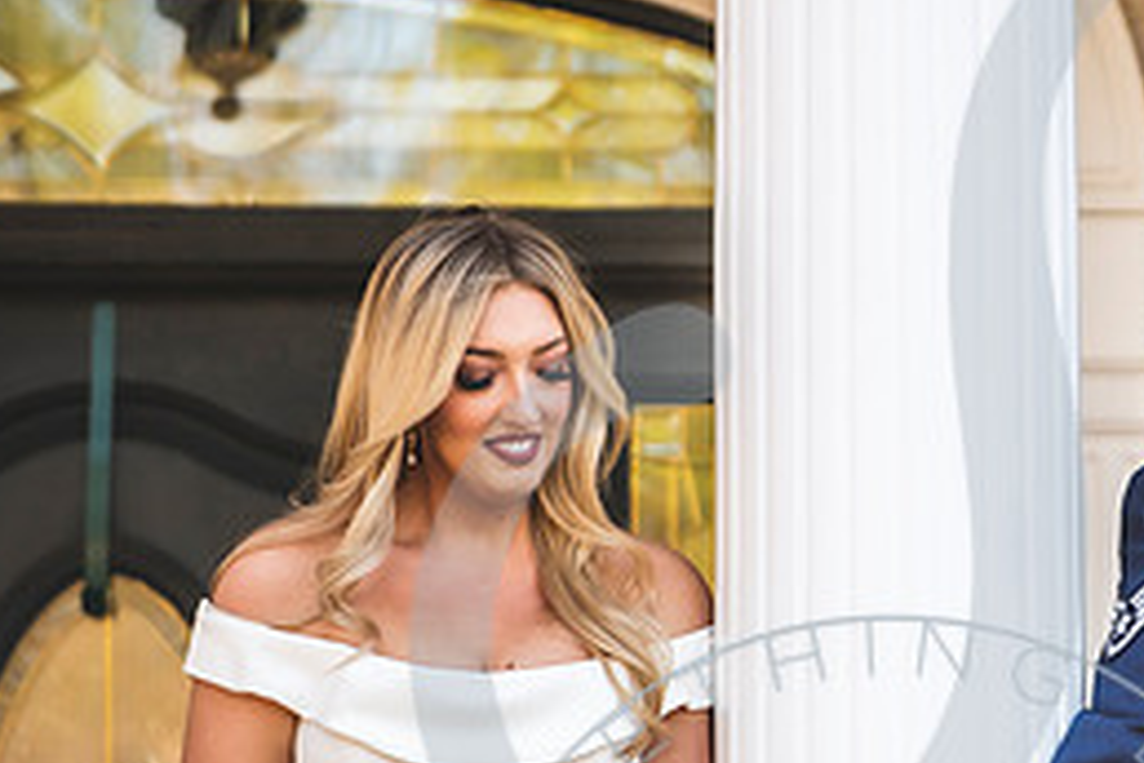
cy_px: 699
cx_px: 1113
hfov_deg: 4.5
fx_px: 14490
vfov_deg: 3.0
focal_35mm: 456
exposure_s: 1/320
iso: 200
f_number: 2.8
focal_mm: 200
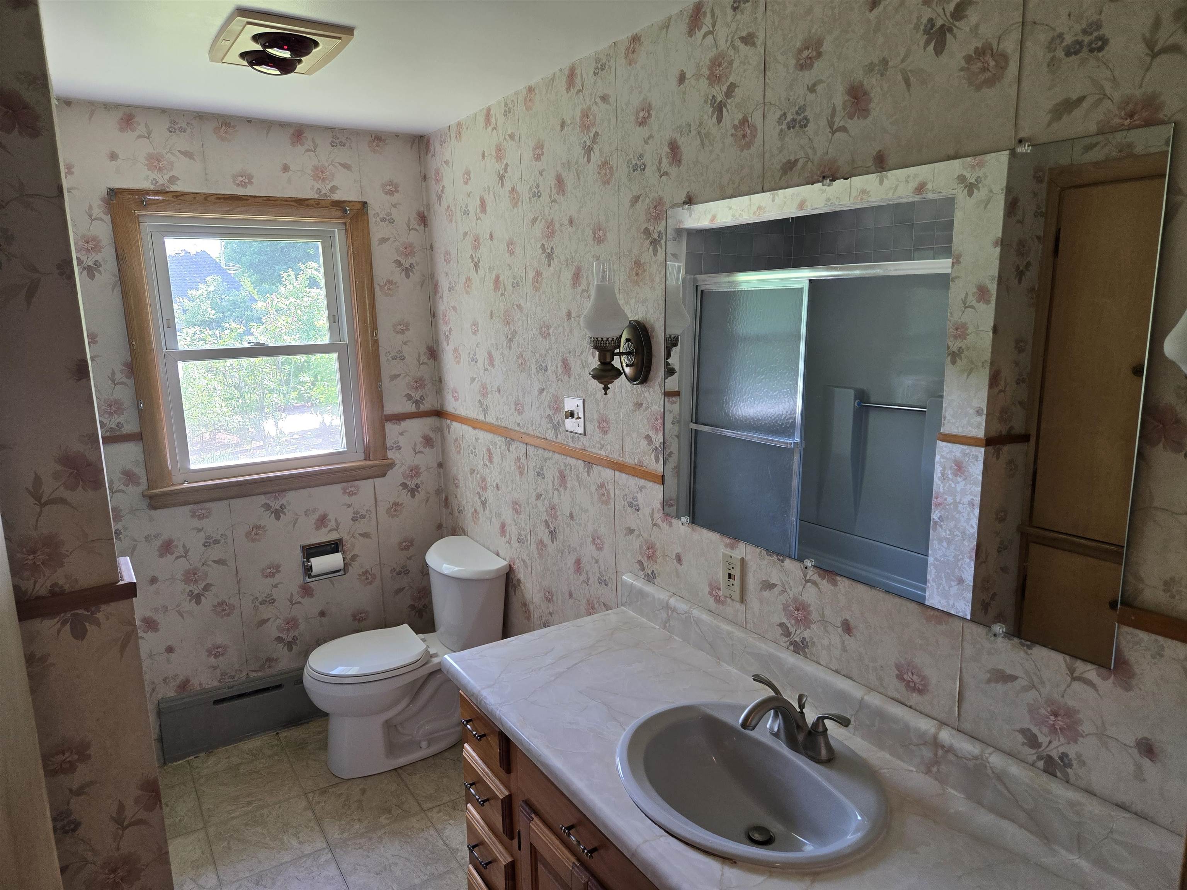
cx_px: 594
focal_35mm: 23
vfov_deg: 58.9
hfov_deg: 73.9
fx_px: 789
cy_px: 445
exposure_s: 1/120
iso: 125
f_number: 1.8
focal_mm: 5.4
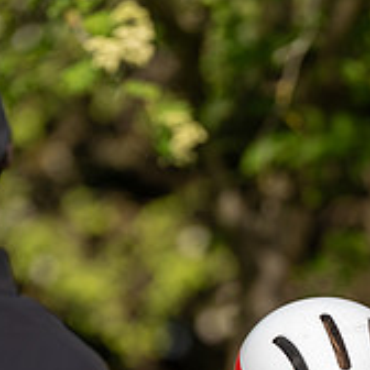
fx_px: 5490
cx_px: 317
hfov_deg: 3.9
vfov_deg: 3.8
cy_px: 476
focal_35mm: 454
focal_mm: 200
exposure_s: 1/1000
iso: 125
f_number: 4
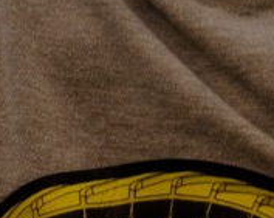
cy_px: -258
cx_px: 686
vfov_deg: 4.0
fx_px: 3093
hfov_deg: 4.9
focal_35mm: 382
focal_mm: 29.9
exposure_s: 1/125
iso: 800
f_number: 4
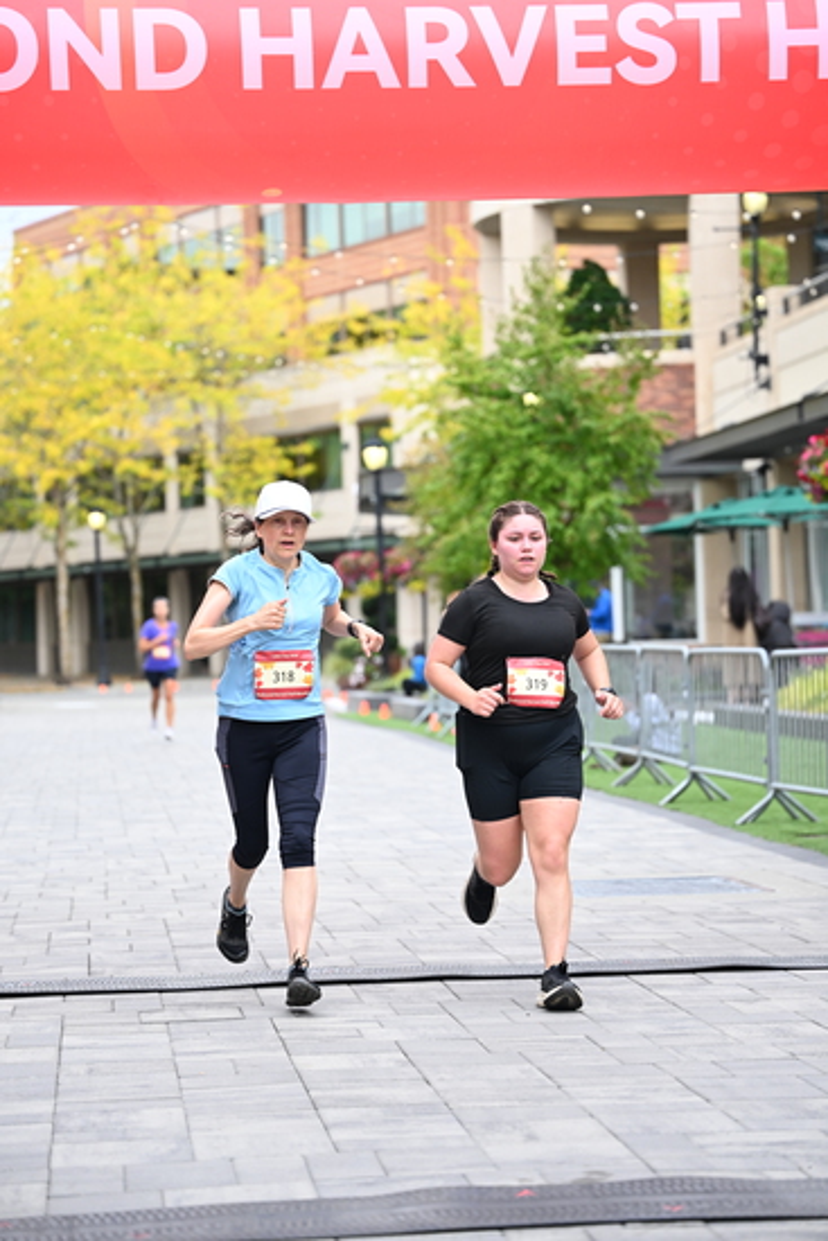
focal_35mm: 86
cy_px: 620
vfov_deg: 23.6
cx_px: 414
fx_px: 2965
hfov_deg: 15.9
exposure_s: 1/1600
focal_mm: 86
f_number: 2.8
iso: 640
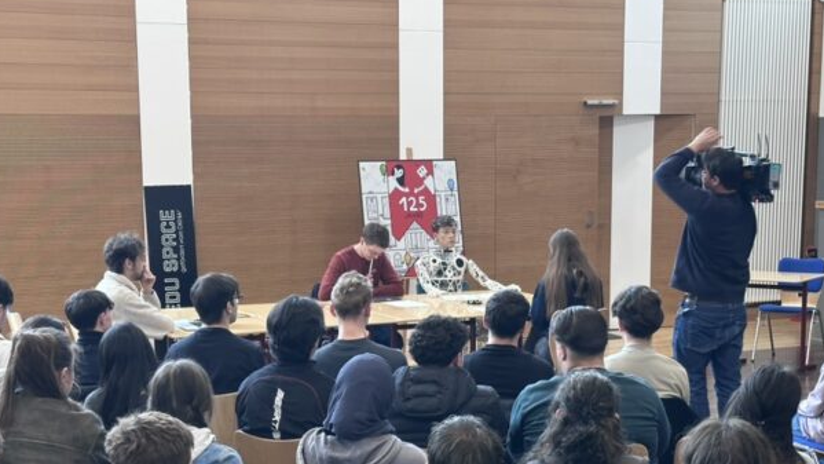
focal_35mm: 67
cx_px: 402
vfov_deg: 17.9
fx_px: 1464
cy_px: 355
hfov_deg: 31.4
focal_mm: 6.86
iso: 160
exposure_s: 1/60
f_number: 1.78
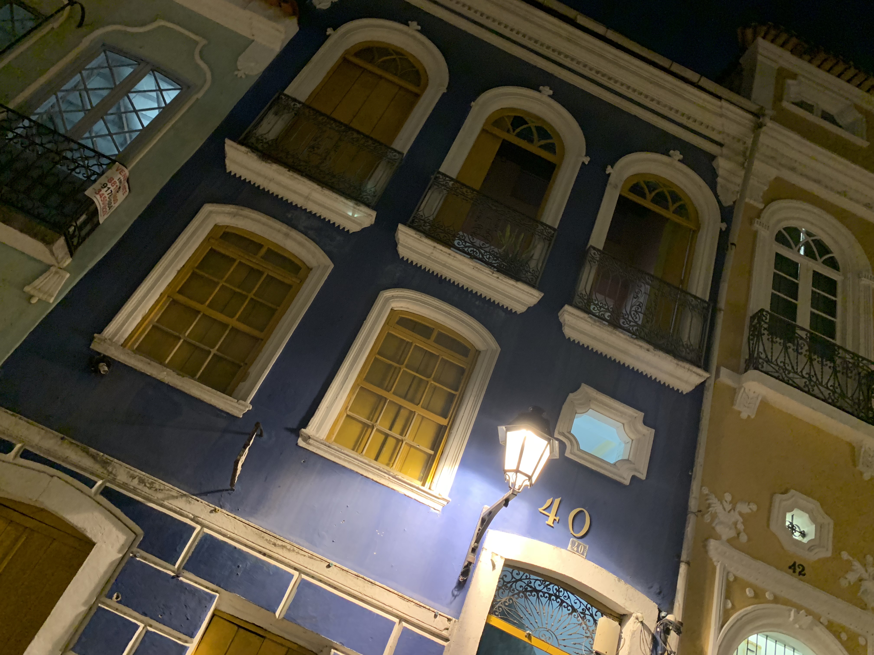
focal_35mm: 26
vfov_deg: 53.1
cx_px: 437
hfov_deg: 67.3
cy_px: 328
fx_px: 656
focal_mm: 4.25
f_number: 1.8
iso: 640
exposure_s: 1/28
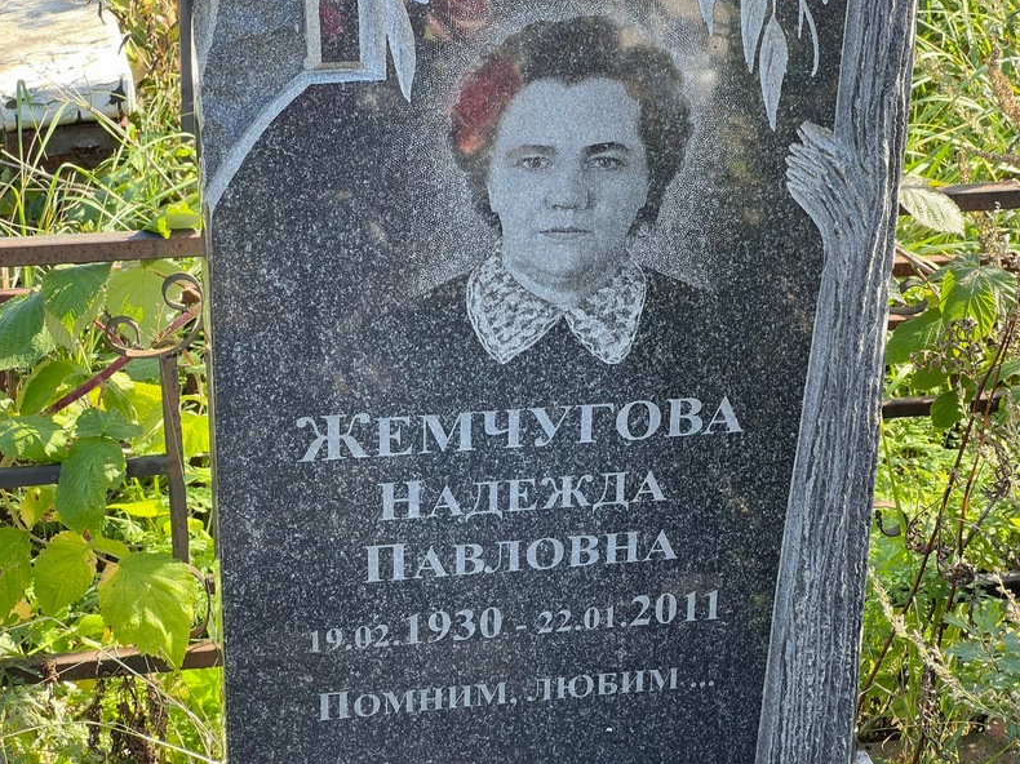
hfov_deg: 25.0
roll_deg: -1.3
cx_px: 514
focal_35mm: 78
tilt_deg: -24.3
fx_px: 2298
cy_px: 379
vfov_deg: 18.9
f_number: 2.8
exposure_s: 1/99
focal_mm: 9
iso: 64
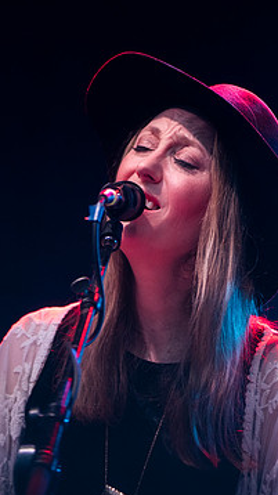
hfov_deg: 3.6
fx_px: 4436
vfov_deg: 6.4
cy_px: 242
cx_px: 124
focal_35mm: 338
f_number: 3.2
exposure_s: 1/250
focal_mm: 185
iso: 1000
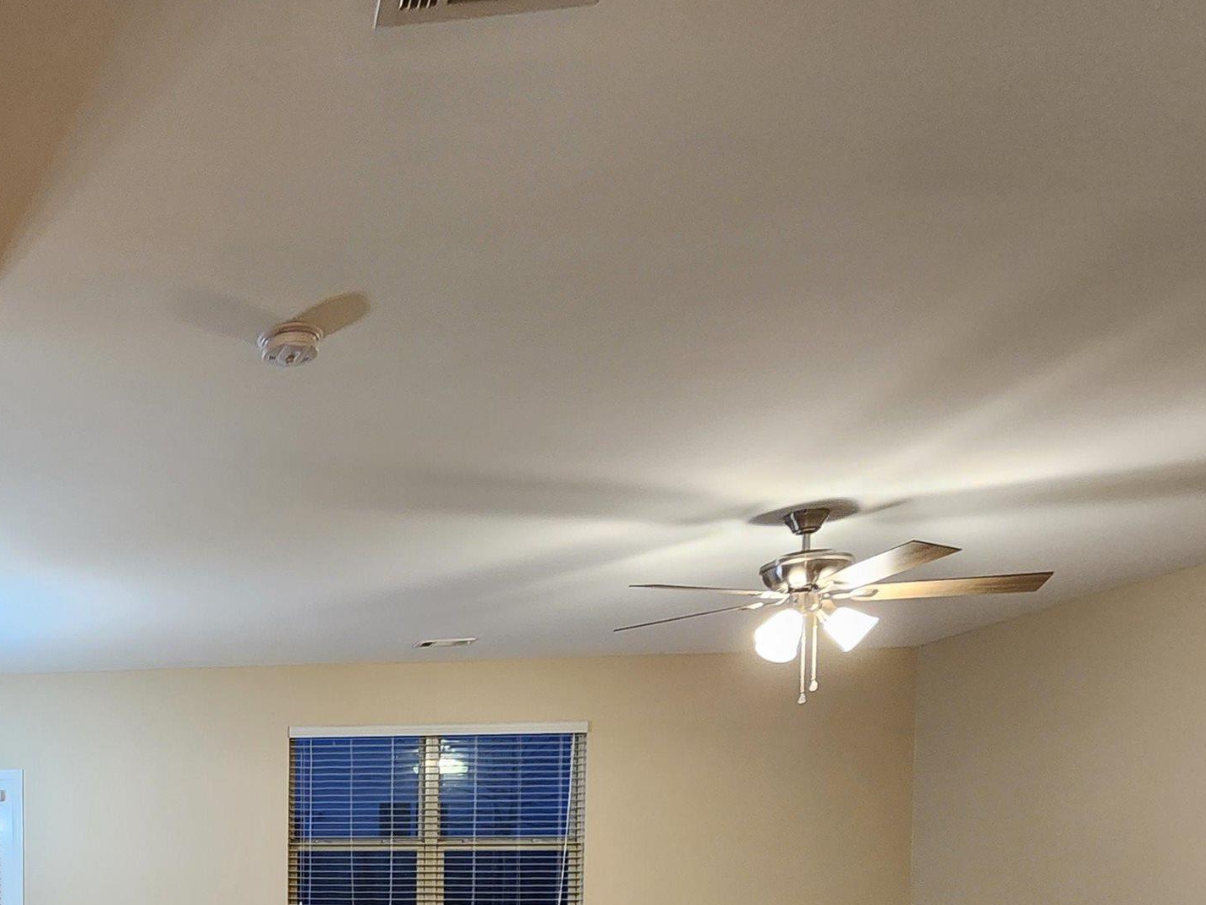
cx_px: 73
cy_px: 901
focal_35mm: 28
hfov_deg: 53.5
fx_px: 976
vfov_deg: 43.0
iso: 320
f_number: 2.2
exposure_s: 1/30
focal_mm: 2.2
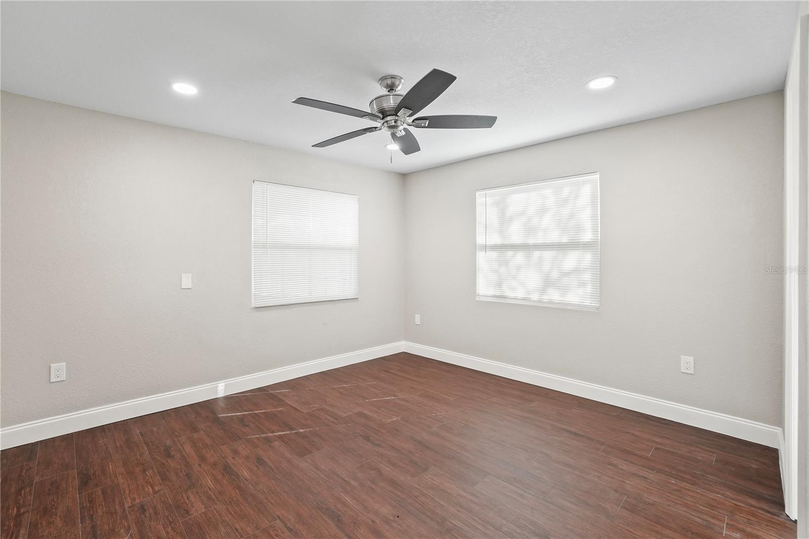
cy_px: 270
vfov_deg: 77.3
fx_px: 337
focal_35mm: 15
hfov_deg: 100.4
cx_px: 404
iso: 800
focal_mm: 10
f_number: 7.1
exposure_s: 1/8
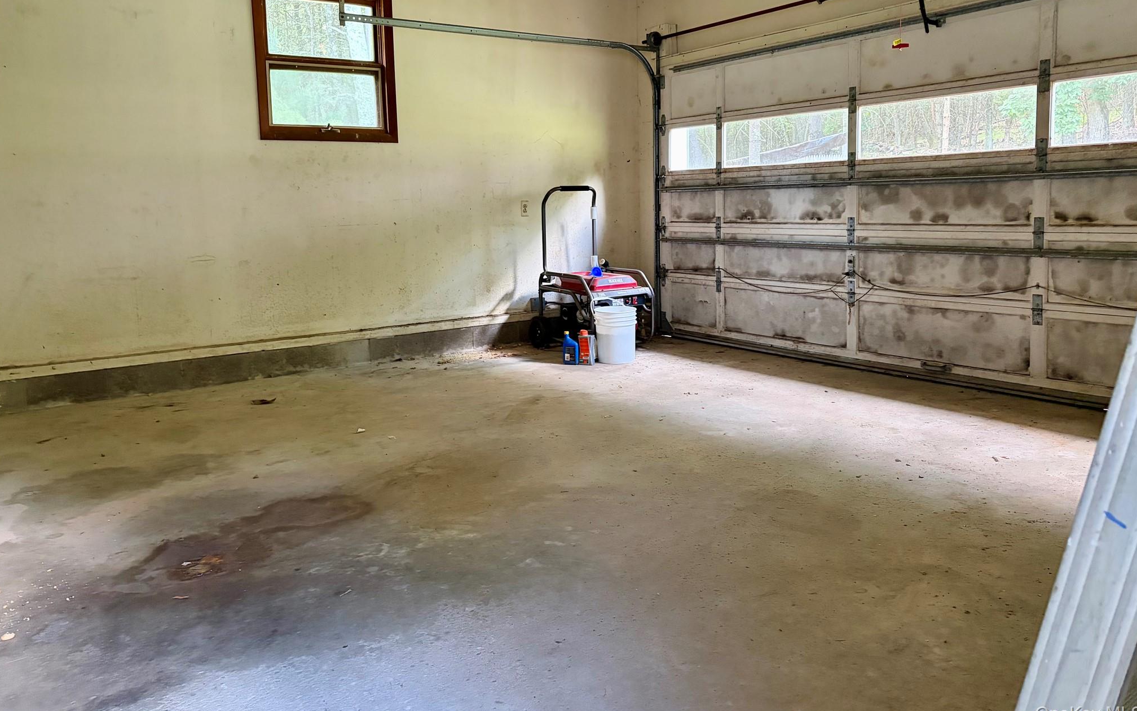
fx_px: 868
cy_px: 293
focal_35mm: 28
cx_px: 572
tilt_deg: -5.1
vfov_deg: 44.4
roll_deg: +1.6
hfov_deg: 66.5
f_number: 1.6
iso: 400
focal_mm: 5.96
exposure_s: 1/60
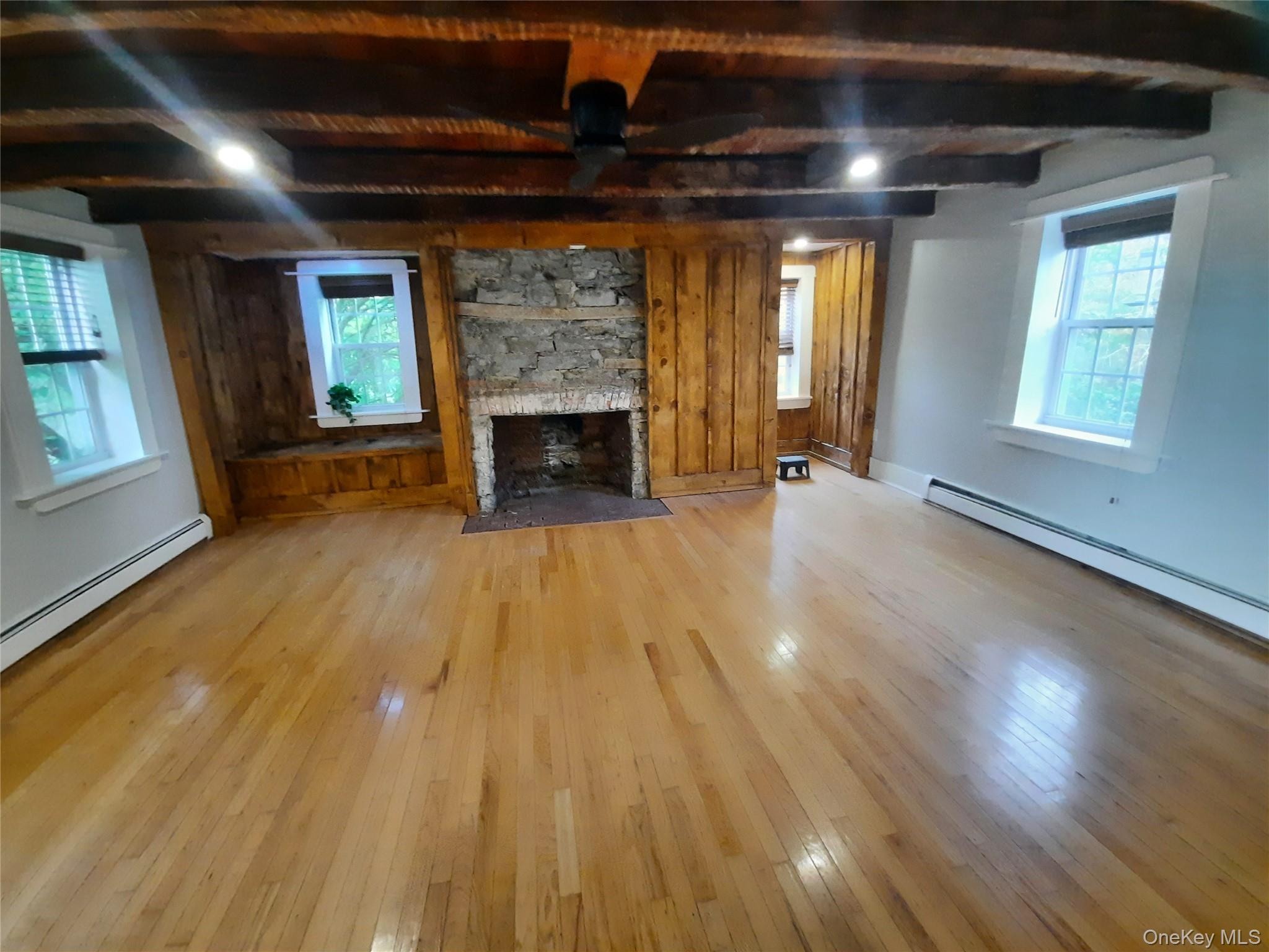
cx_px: 634
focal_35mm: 13
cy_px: 476
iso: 640
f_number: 2.2
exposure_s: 1/20
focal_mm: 1.74
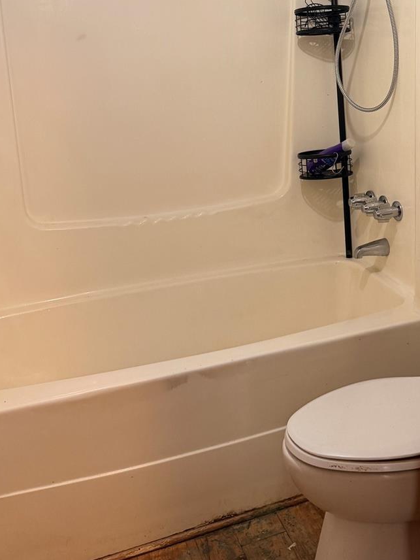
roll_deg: +0.2
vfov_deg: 41.1
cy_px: 79
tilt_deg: -3.6
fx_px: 695
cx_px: 369
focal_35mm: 43
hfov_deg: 32.1
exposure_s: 1/60
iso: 250
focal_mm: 6.76
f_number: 1.78
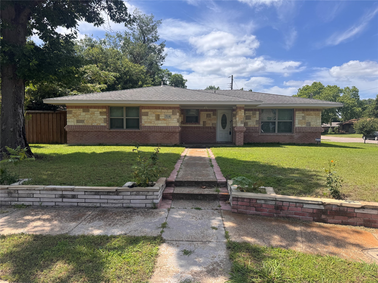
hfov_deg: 71.6
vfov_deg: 56.8
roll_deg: +0.2
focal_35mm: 24
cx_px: 189
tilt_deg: -3.4
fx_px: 262
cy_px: 142
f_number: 1.78
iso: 80
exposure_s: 1/3597
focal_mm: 6.76
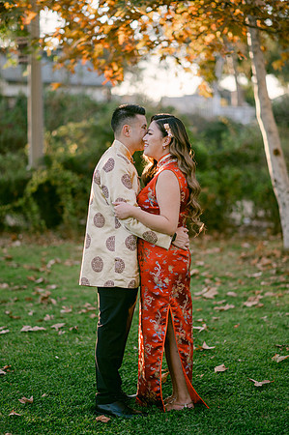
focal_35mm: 85
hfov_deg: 16.0
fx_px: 1026
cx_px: 144
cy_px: 218
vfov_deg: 23.9
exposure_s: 1/1250
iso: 200
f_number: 2
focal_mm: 85
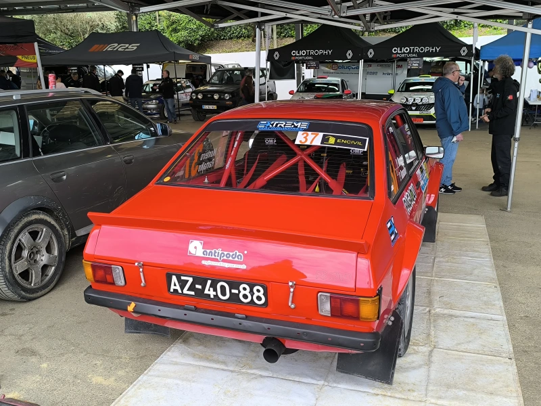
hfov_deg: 52.6
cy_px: 203
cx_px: 270
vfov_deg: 40.7
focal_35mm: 35
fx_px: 547
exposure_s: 1/100
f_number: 1.65
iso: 64
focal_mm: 6.14
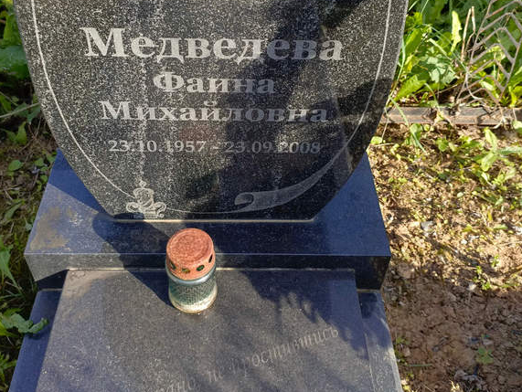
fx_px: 528
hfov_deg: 52.6
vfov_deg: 40.3
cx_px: 245
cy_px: 136
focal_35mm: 35
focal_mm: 4.76
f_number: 1.69
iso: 110
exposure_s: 1/300
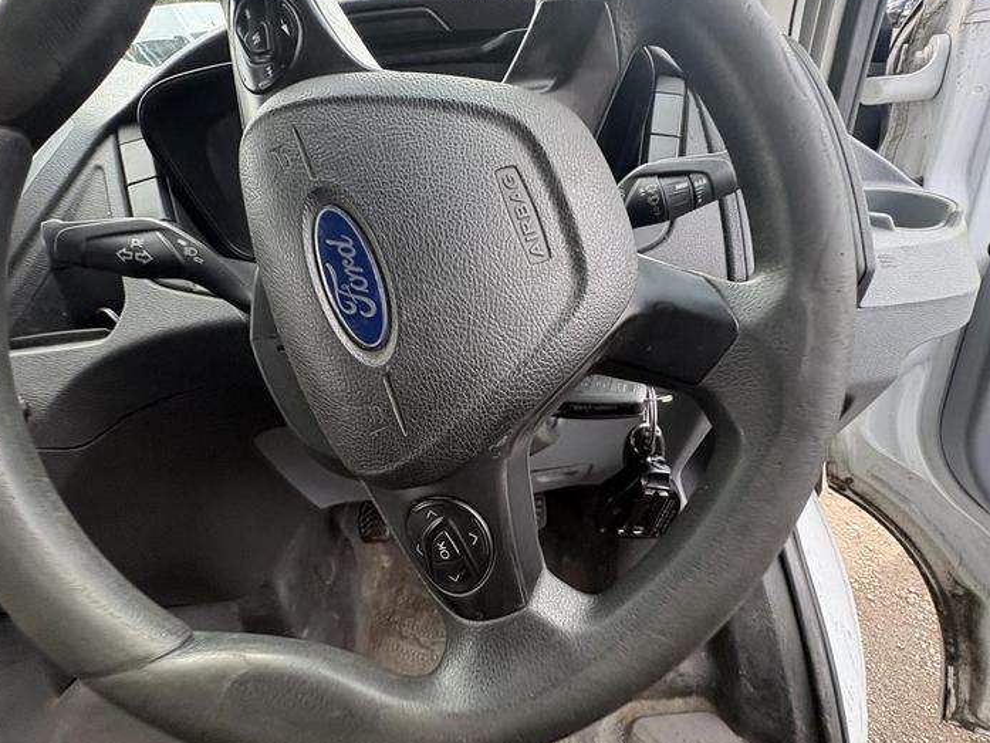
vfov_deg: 71.5
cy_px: 344
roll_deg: +4.2
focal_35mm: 18
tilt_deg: -29.7
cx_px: 467
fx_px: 515
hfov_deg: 87.7
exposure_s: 1/102
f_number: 2.2
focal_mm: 2.22
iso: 125
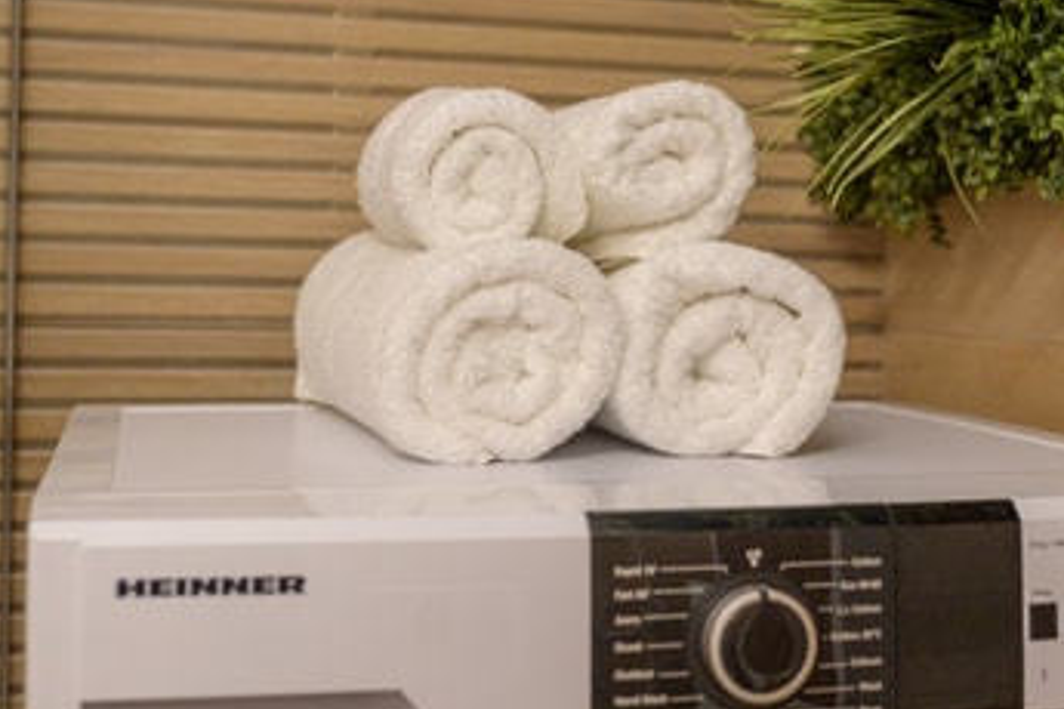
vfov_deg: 22.2
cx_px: 714
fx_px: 1803
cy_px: 280
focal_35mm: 61
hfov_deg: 32.6
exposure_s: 1/160
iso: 1600
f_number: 3.2
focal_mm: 35
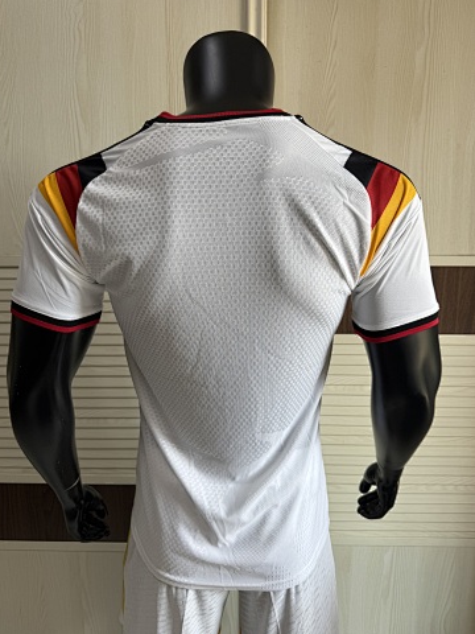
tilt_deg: -9.2
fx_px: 457
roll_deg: +0.8
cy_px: 326
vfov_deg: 69.4
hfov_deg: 54.9
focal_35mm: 25
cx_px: 233
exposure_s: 1/204
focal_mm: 6.76
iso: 64
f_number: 1.78
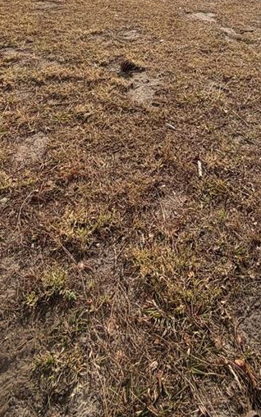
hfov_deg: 36.0
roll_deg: +1.0
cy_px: -70
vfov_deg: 40.8
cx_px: 165
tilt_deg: -6.1
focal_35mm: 35
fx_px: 398
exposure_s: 1/1285
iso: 32
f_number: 2.2
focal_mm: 2.22
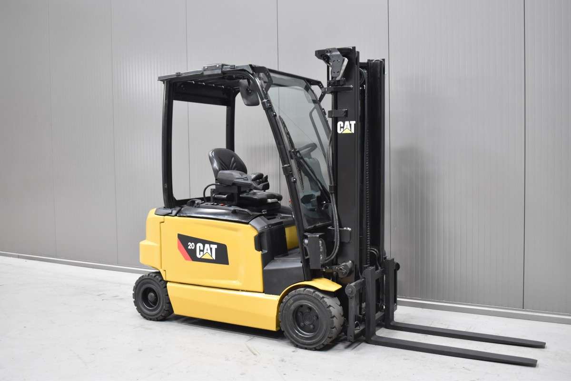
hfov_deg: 53.1
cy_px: 190
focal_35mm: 36
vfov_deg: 36.9
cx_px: 286
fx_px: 571
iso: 1600
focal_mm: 24
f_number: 4.5
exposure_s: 1/30
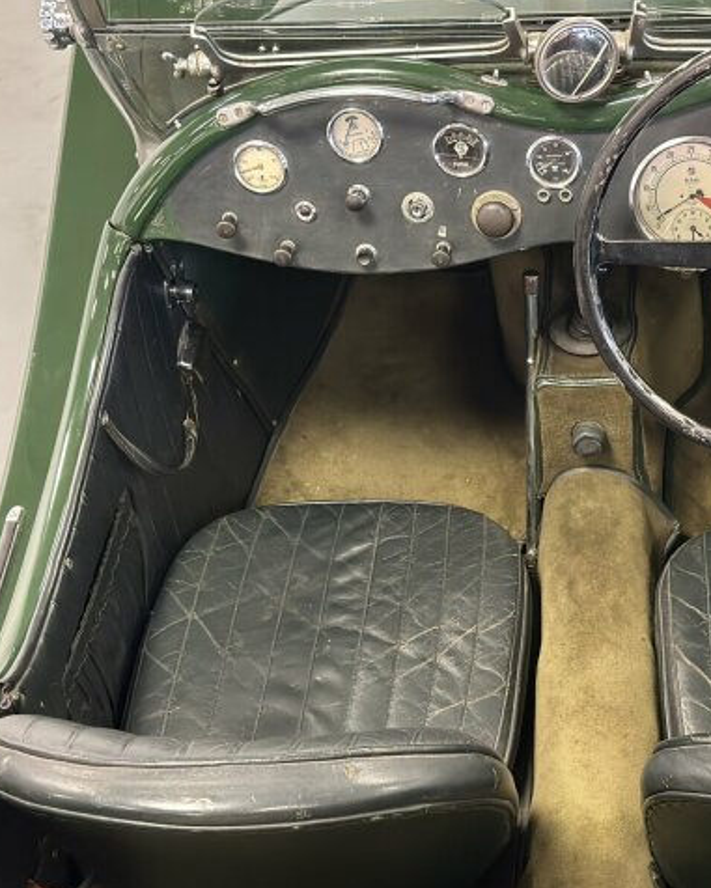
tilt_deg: -43.2
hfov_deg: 23.8
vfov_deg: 30.0
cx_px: 584
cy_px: 446
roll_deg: +1.8
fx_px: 1657
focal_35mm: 63
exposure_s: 1/33
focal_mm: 6.86
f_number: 1.78
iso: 640
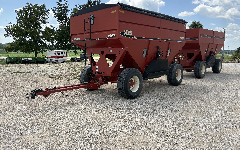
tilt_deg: -7.1
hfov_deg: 66.5
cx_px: 119
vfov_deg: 44.5
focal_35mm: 28
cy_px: 68
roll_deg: -1.1
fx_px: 183
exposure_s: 1/3125
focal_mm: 5.96
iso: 50
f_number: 1.6
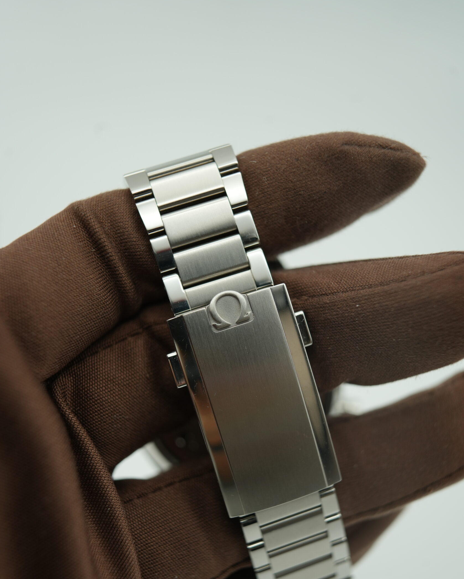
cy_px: 347
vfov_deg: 45.5
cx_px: 232
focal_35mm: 40
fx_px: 687
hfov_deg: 37.3
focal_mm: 35
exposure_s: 1/250
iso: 400
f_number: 5
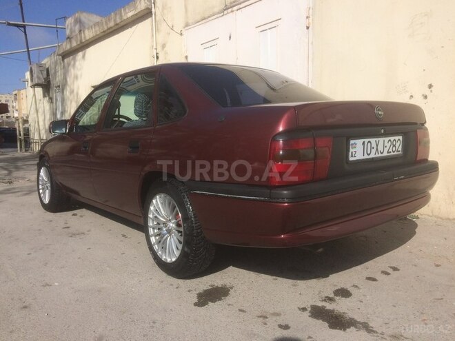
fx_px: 381
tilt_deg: -7.7
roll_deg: +1.3
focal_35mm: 29
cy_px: 170
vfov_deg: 48.2
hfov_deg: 61.7
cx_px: 228
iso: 32
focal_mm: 4.15
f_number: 2.2
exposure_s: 1/3425
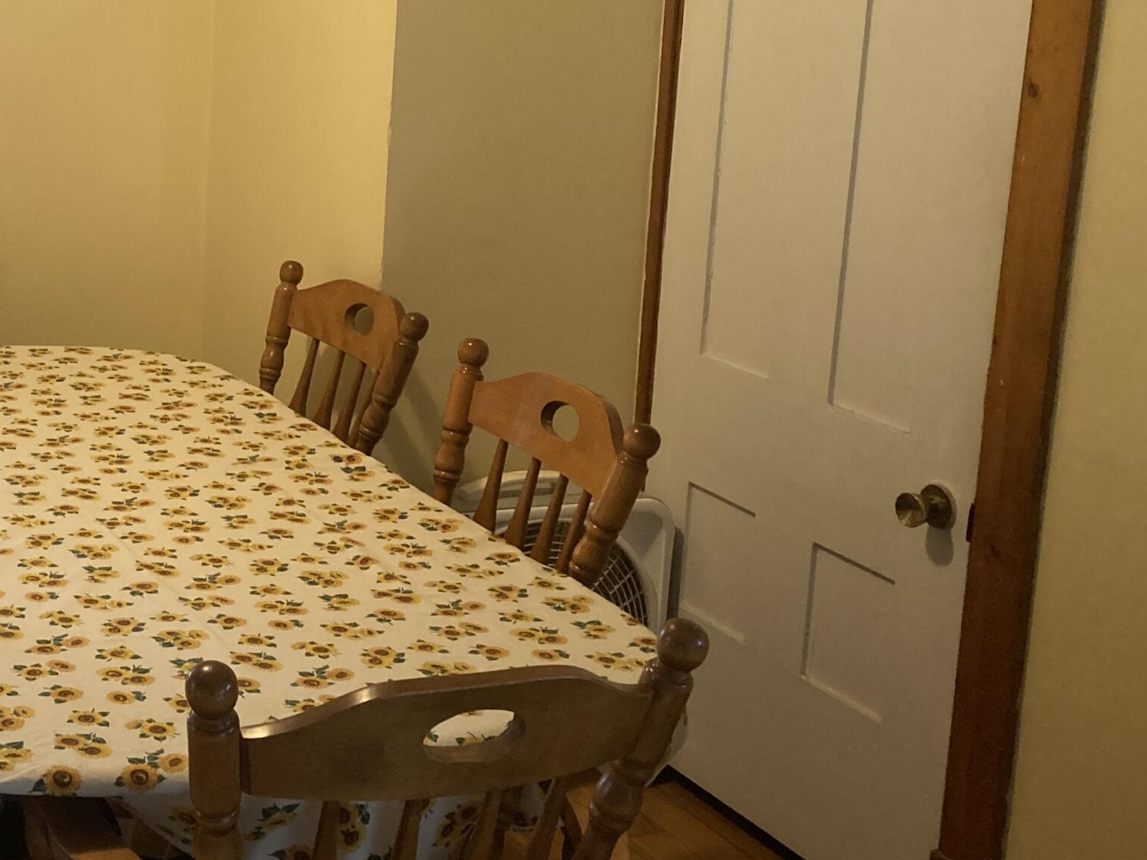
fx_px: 1822
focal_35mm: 55
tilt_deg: -10.0
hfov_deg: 32.6
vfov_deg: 26.2
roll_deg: -1.1
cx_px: 48
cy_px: 220
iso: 160
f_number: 1.8
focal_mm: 3.99
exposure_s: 1/60
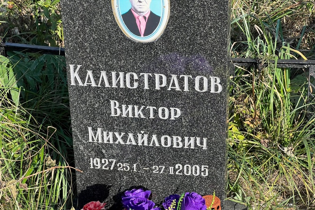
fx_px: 709
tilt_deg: -28.8
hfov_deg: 25.1
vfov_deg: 16.8
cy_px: 118
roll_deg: -0.5
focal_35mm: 81
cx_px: 157
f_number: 2.8
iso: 32
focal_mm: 9
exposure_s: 1/960
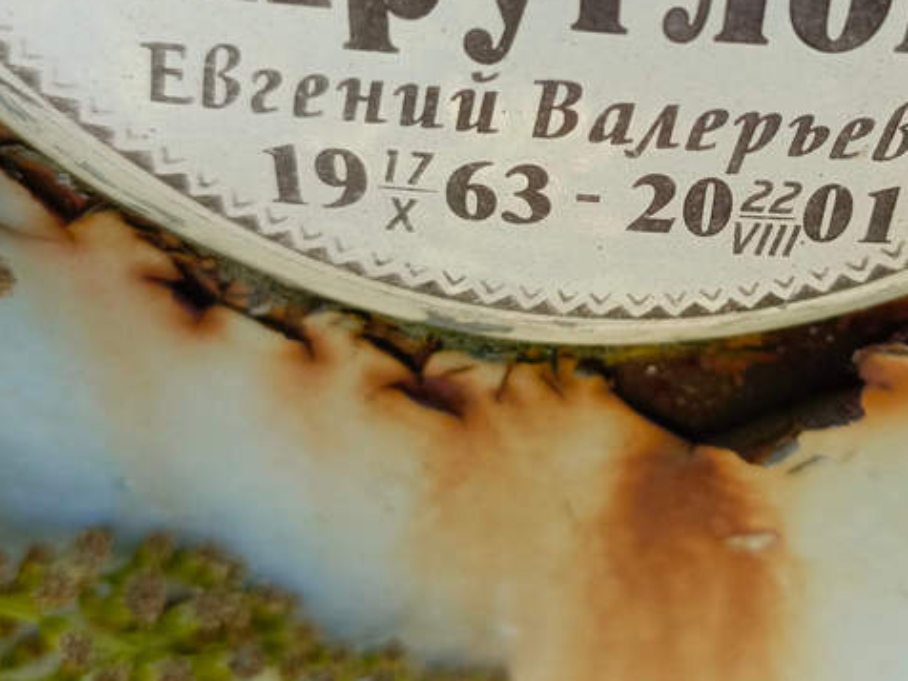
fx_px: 1102
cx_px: 654
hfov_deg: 43.7
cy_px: 195
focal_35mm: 42
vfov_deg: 33.8
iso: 110
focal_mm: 4.76
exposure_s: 1/114
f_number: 1.69
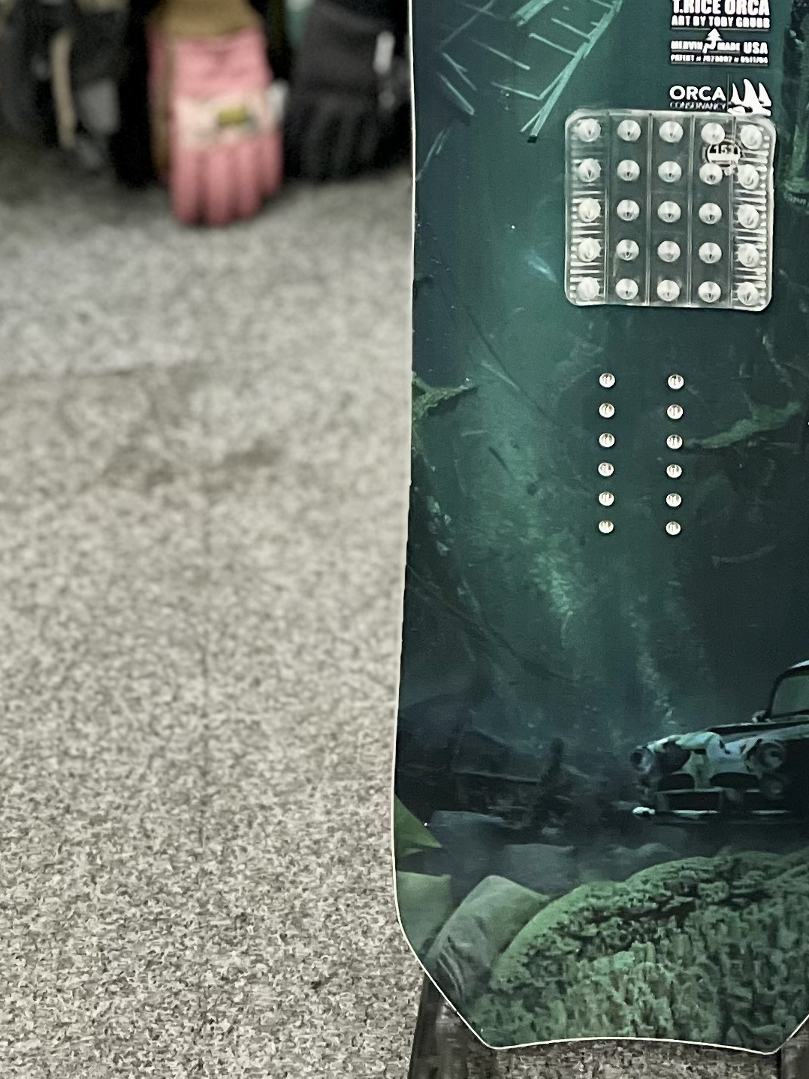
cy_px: -274
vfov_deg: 23.9
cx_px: 675
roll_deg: -2.0
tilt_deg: -22.4
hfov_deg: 19.9
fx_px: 2275
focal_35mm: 73
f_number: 1.5
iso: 500
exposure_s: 1/50
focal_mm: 5.7
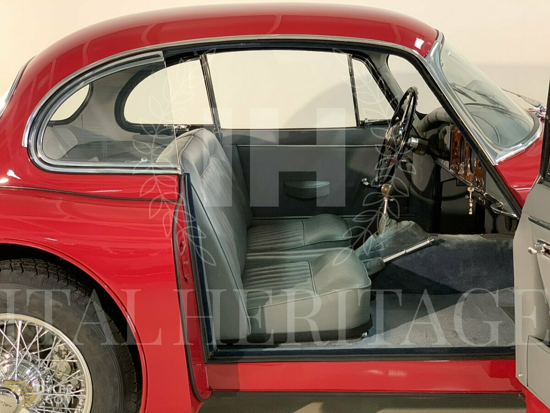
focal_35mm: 52
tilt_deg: -10.8
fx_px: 826
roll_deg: +1.0
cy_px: 206
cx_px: 275
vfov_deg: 28.0
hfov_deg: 36.8
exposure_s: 1/33
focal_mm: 6
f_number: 2.4
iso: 320
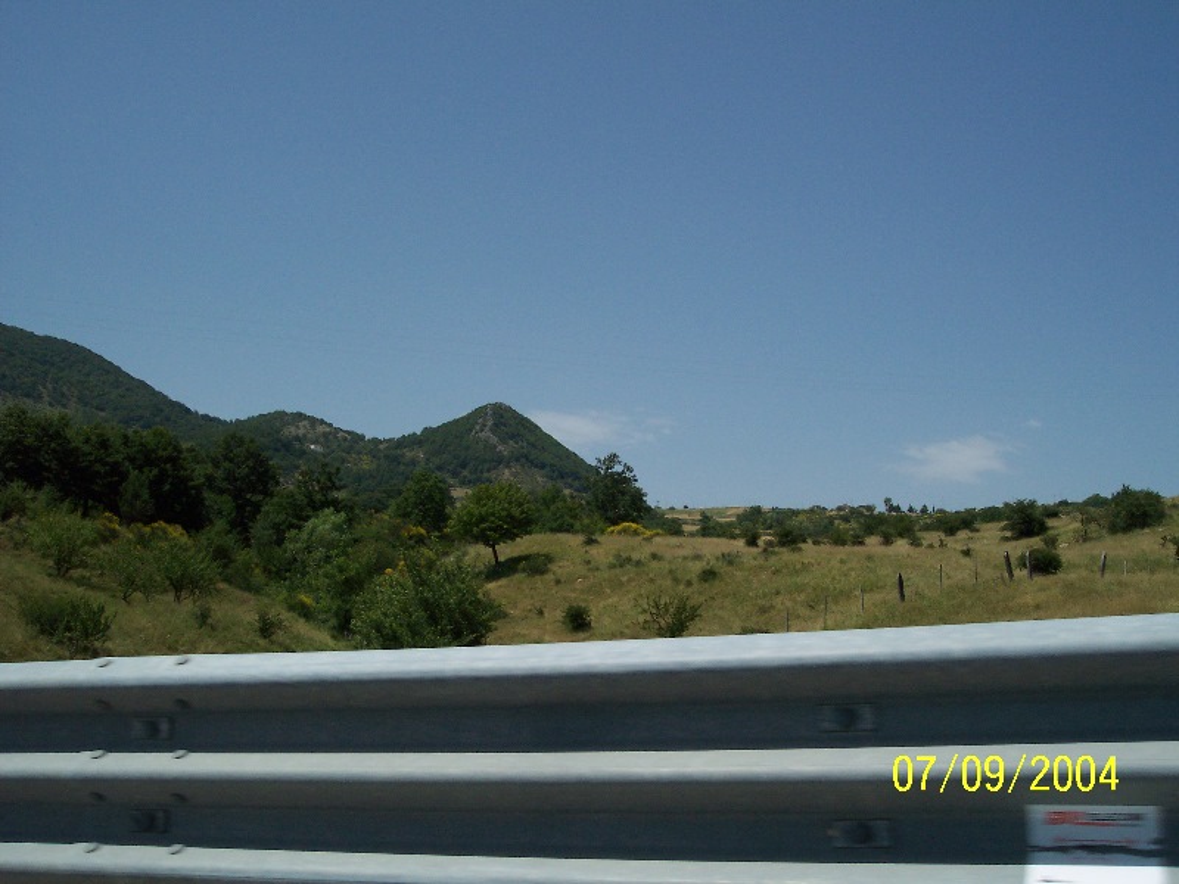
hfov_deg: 49.0
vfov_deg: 37.7
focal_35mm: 38
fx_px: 1294
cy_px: 442
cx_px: 590
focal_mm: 8
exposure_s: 1/1000
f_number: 4.8
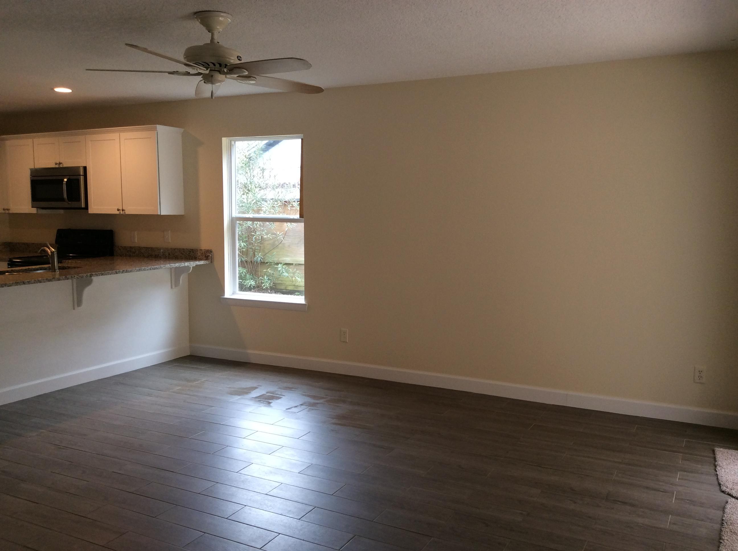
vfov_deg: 44.1
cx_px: 369
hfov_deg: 56.9
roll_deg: +0.3
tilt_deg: -6.4
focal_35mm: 32
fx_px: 681
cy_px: 276
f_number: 2.4
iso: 40
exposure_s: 1/24
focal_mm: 3.3
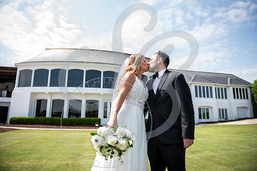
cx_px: 128
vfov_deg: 52.3
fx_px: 175
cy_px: 86
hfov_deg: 72.7
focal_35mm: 24
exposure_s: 1/800
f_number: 2.8
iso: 100
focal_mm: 24
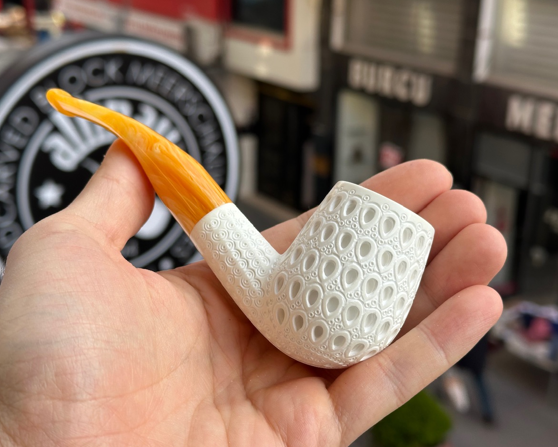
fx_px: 842
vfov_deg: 29.7
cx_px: 259
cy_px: 224
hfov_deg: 36.6
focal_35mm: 51
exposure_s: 1/729
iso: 64
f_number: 1.78
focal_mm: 6.86
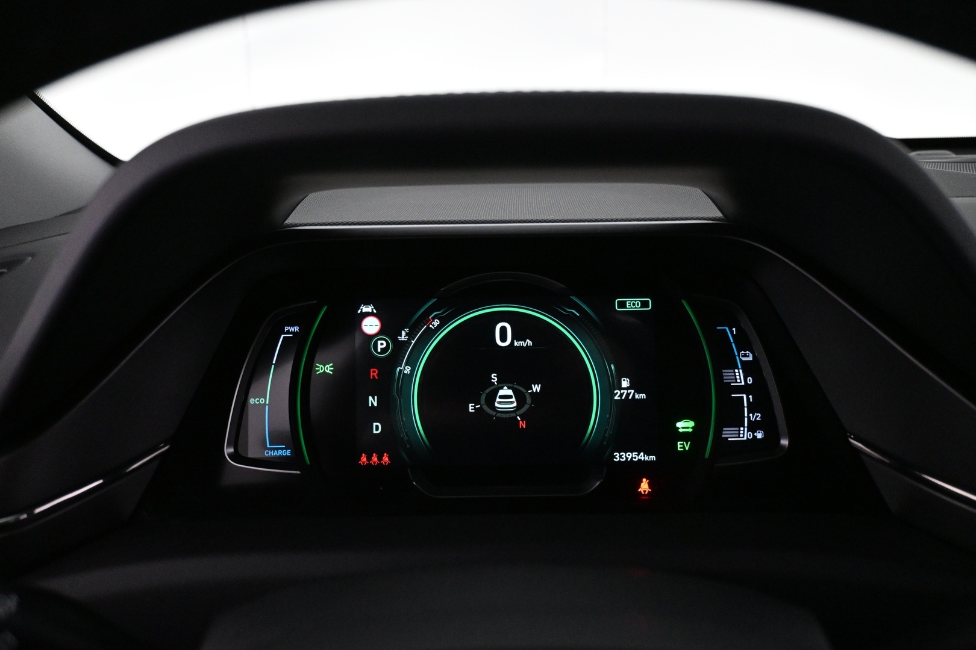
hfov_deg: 65.9
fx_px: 752
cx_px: 488
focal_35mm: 28
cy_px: 325
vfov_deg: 46.8
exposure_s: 1/125
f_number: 3.8
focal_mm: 18.5
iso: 4000
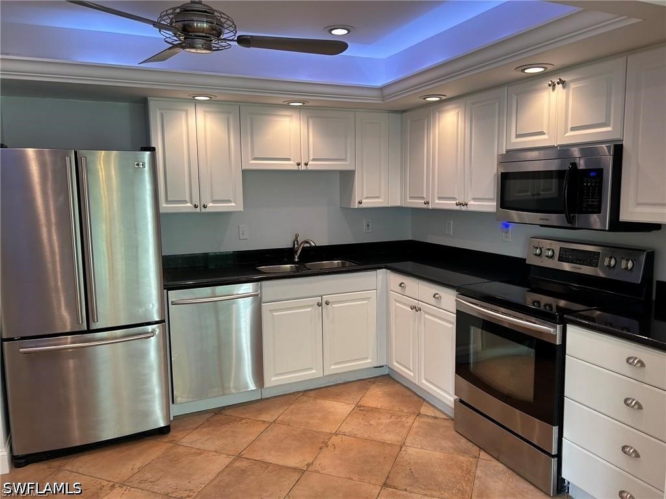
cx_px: 333
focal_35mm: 26
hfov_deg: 67.3
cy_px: 250
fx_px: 500
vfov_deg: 53.1
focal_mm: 5.7
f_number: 1.5
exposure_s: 1/120
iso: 125
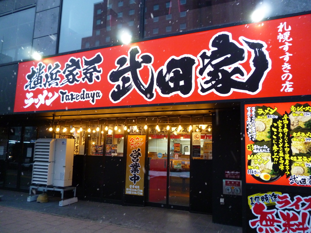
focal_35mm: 28
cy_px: 116
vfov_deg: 49.7
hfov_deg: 63.4
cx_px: 156
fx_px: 252
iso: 400
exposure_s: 1/50
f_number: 3.1
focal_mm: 5
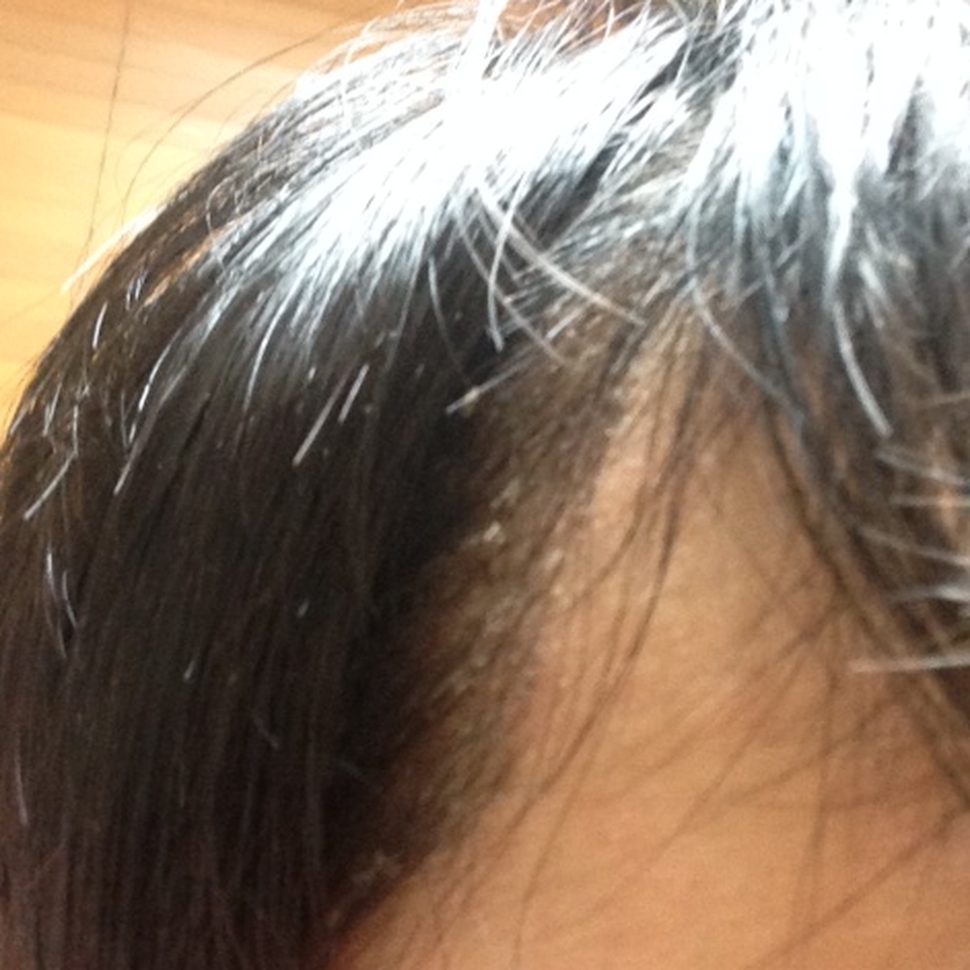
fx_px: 1332
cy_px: 476
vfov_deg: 40.0
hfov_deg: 40.0
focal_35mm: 42
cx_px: 480
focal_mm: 2.18
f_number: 2.4
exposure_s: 1/17
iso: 250
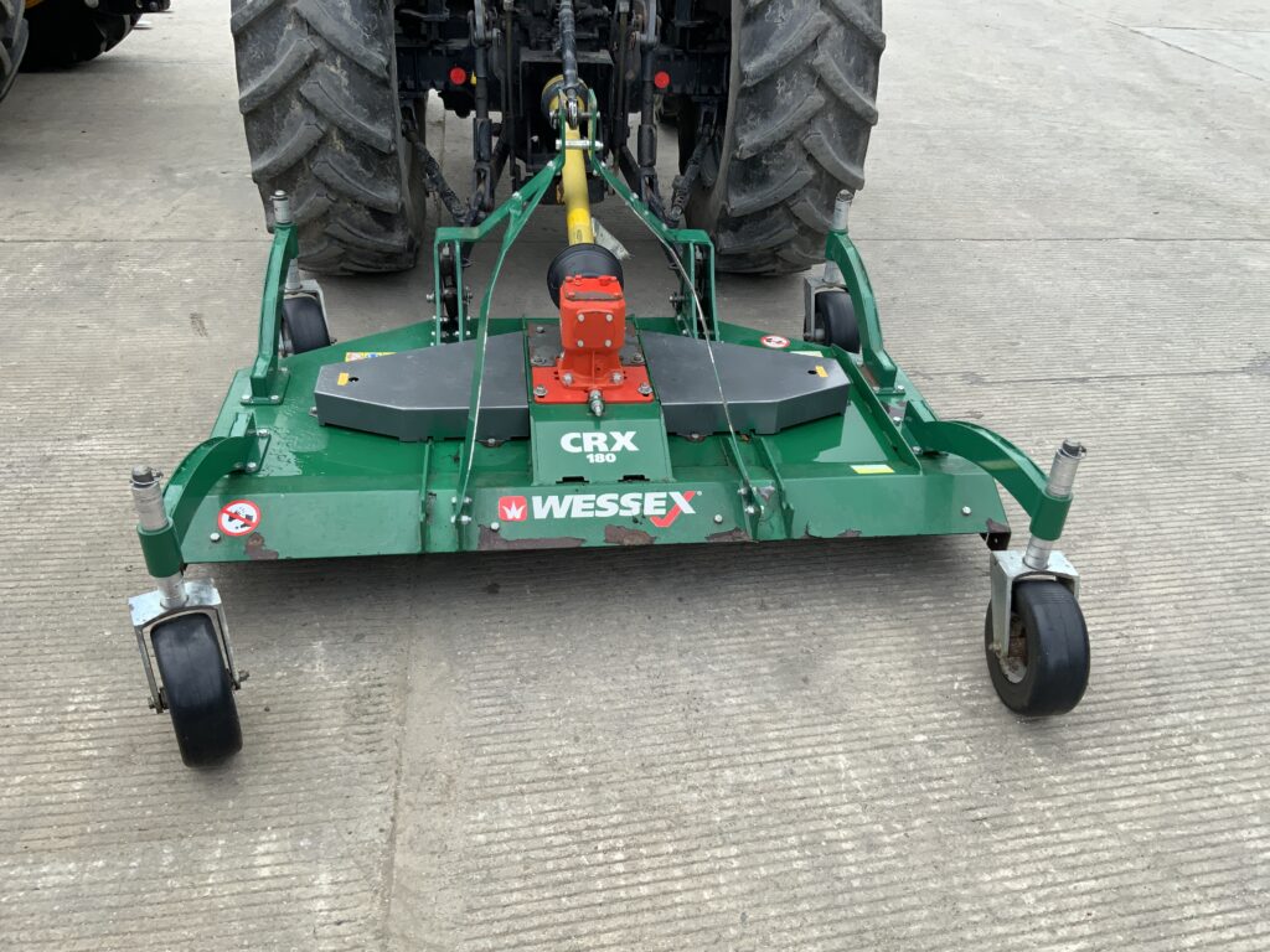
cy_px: 476
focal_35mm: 29
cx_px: 635
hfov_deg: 61.7
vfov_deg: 48.2
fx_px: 1064
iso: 16
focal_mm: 3
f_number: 1.8
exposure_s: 1/248
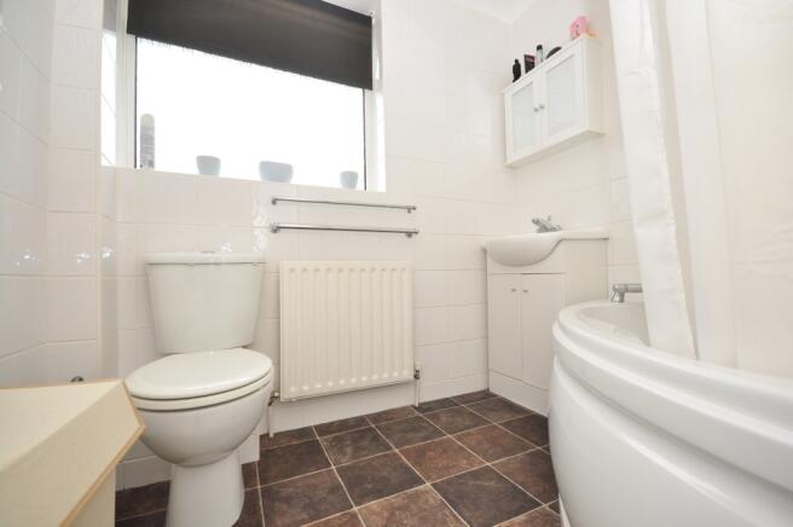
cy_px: 264
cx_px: 396
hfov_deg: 95.0
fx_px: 363
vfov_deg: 71.9
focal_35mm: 16
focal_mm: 11
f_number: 5
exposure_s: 1/80
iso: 200
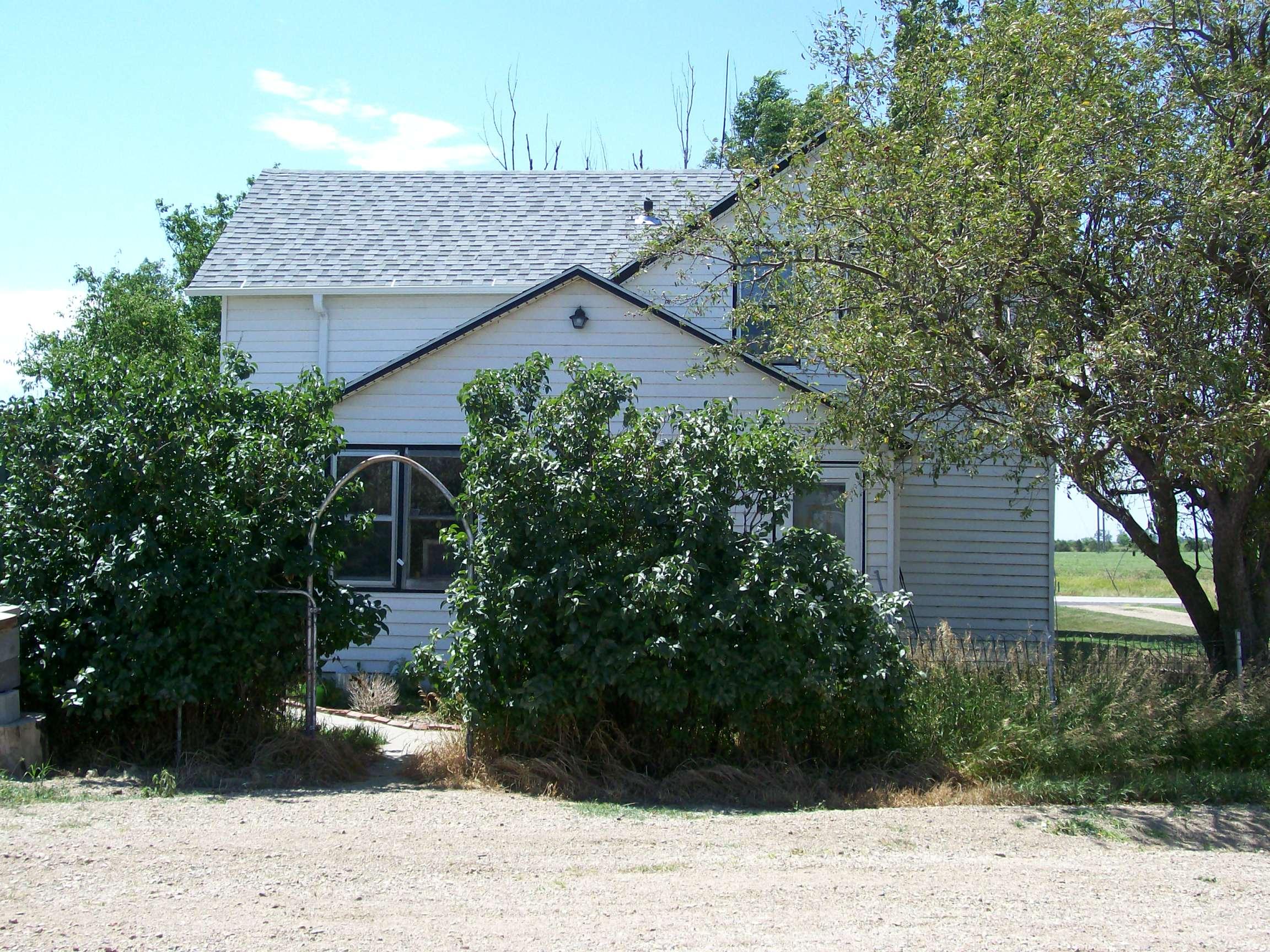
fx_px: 1651
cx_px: 635
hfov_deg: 42.1
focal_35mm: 45
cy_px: 476
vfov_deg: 32.2
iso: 80
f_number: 3
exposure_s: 1/730
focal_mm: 7.6
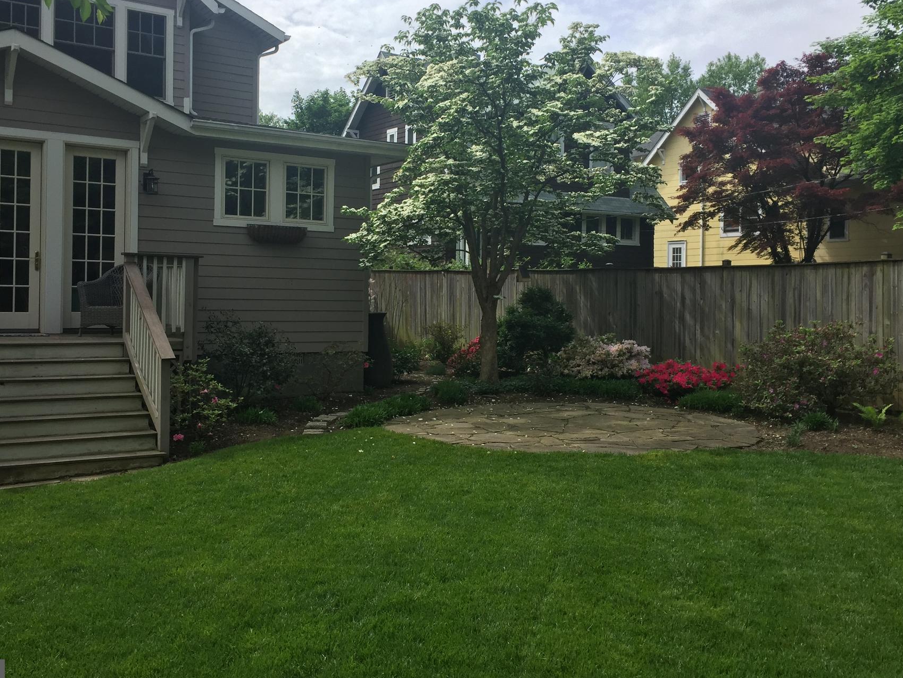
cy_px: 294
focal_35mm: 35
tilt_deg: -1.1
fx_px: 913
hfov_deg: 52.6
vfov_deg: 40.6
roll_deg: -2.1
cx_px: 417
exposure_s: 1/1647
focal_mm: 4.15
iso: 32
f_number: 2.2
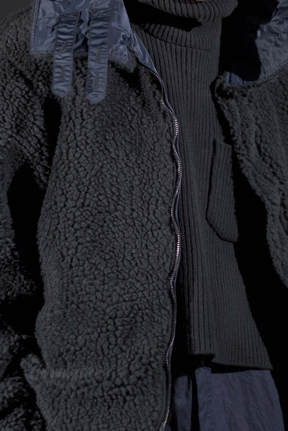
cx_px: 164
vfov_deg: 15.0
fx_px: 1632
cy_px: 136
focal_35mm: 136
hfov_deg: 10.1
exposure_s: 1/250
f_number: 1.4
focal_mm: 56
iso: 800
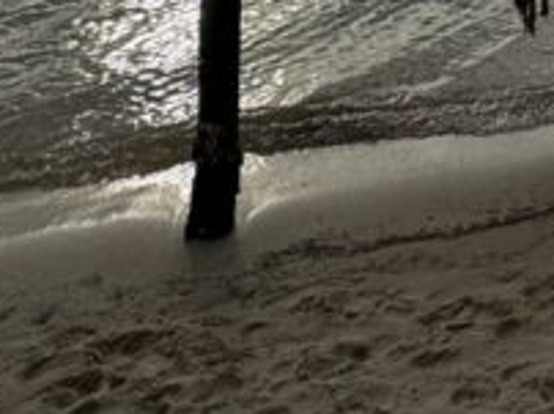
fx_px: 1135
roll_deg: +1.4
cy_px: -518
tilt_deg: +2.2
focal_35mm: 71
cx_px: 771
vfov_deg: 14.9
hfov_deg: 23.4
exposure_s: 1/7299
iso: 40
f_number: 2.2
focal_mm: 2.22
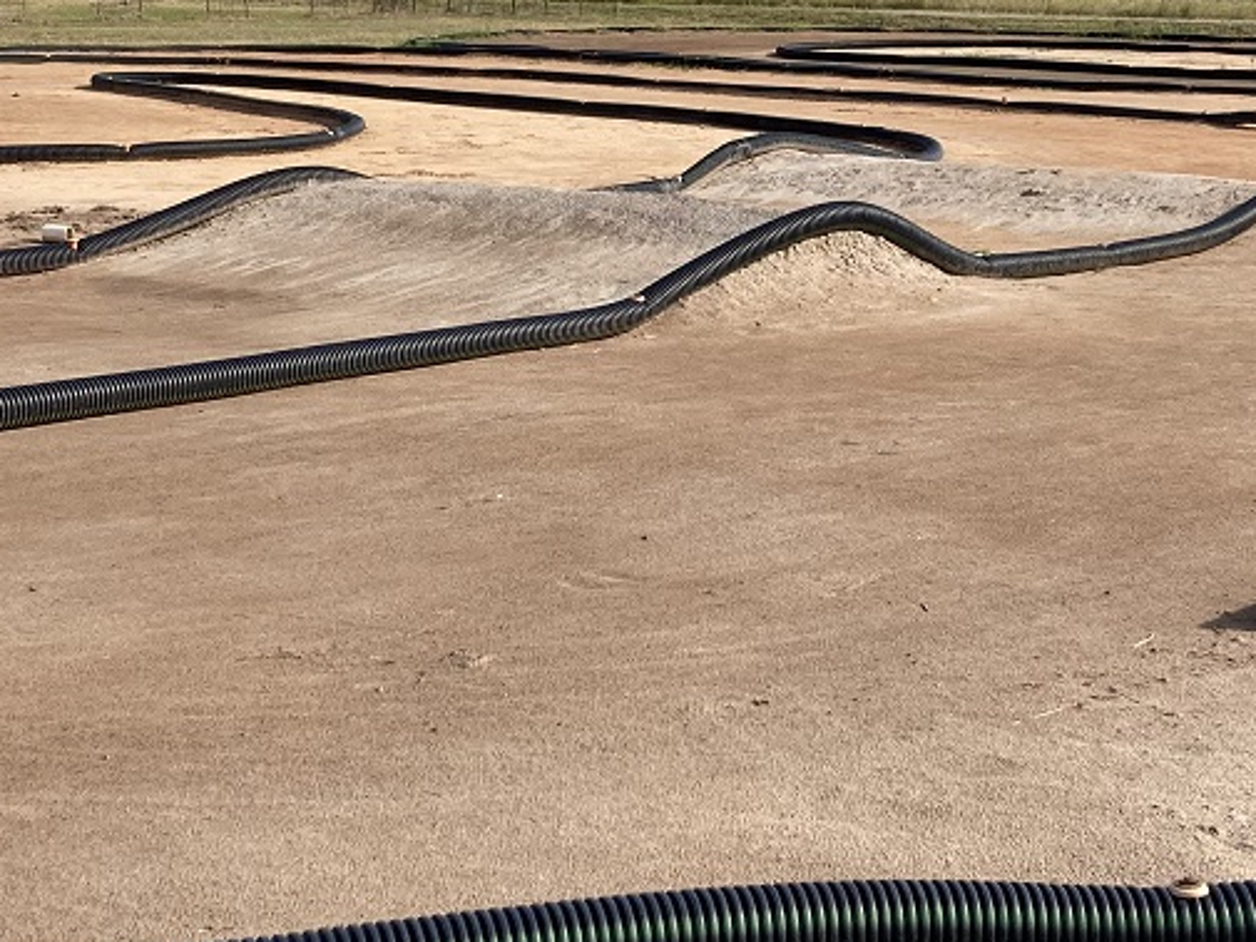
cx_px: 681
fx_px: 2577
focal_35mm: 71
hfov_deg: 27.4
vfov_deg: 20.7
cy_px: 336
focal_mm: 3.99
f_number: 1.8
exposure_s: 1/2088
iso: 20
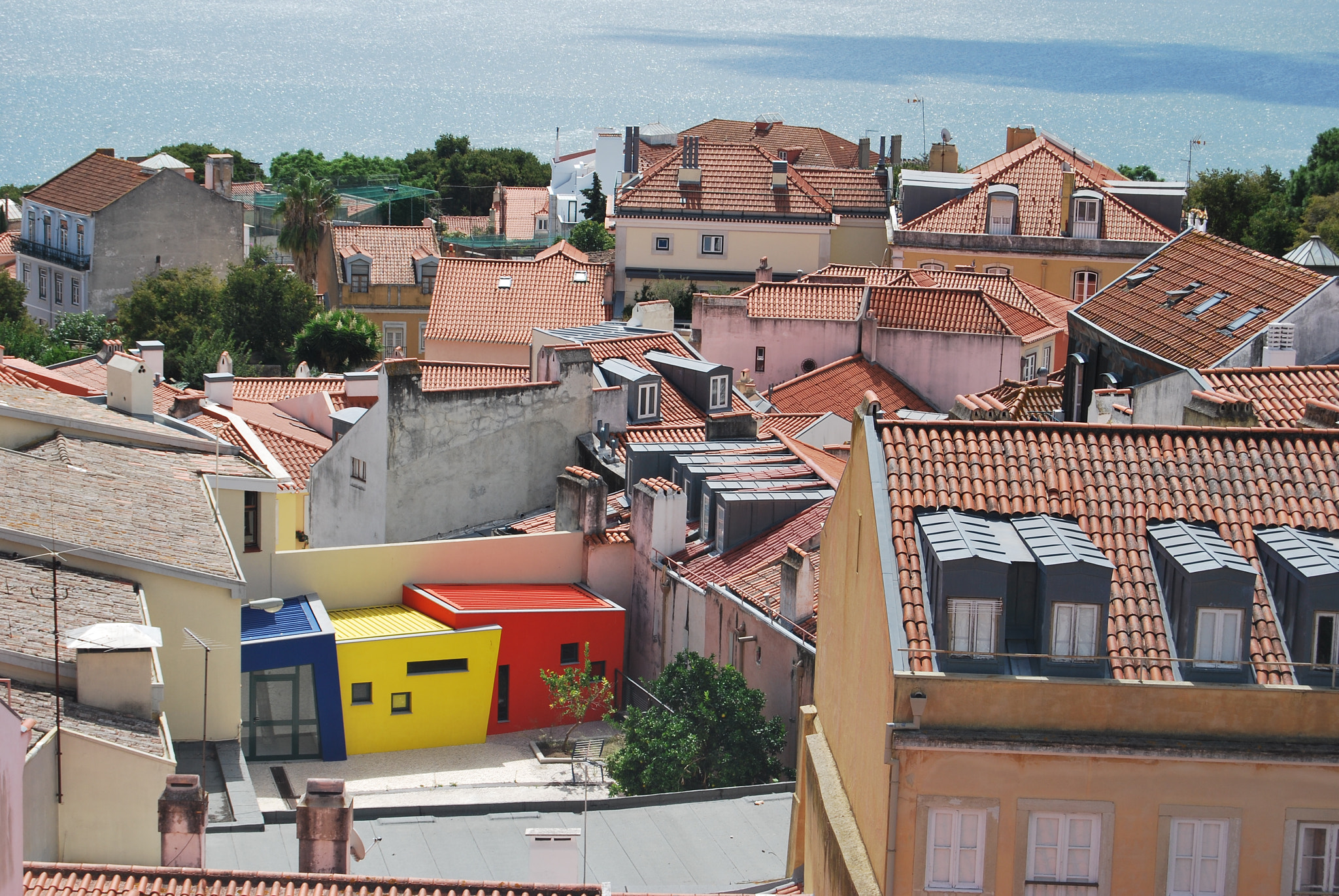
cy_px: 448
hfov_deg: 24.6
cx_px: 670
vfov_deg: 16.6
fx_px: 3072
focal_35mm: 82
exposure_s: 1/250
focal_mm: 55
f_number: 10
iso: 125
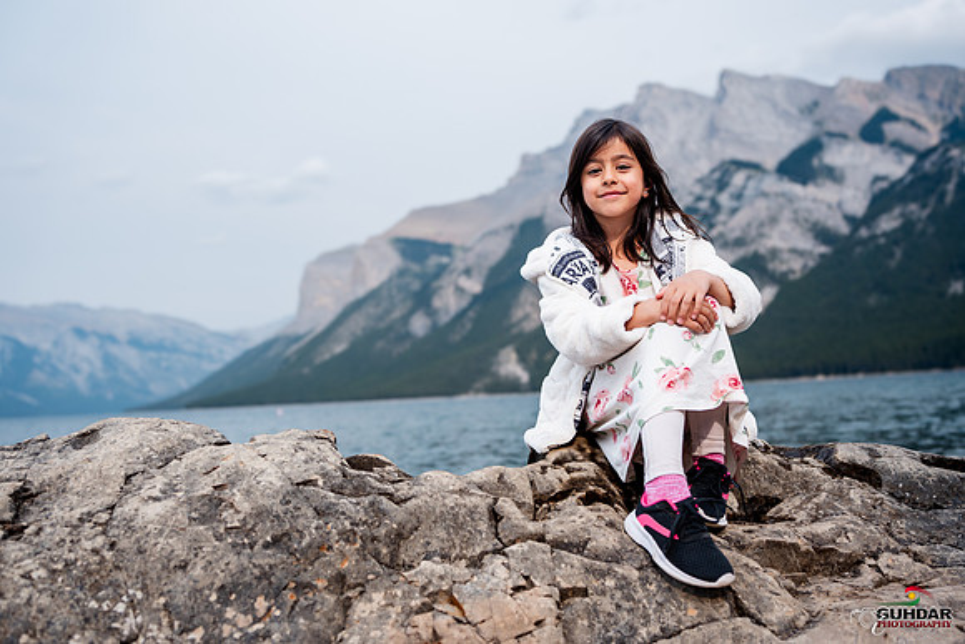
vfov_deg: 37.9
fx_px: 938
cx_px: 482
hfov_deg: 54.4
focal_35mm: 35
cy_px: 322
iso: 200
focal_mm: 35
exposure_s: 1/4000
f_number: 2.8
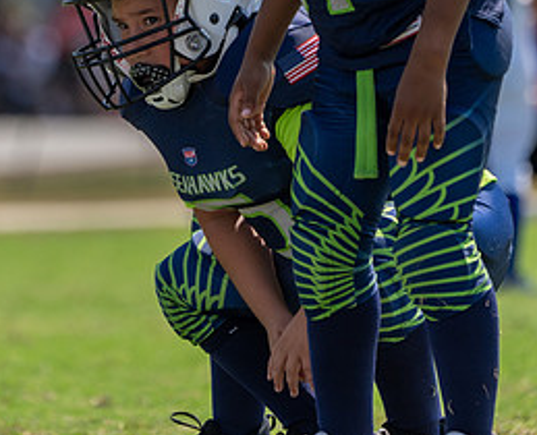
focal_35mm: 839
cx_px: 174
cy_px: 4
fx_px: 13405
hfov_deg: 2.3
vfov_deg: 1.9
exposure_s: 1/1250
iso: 250
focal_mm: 345
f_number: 5.6
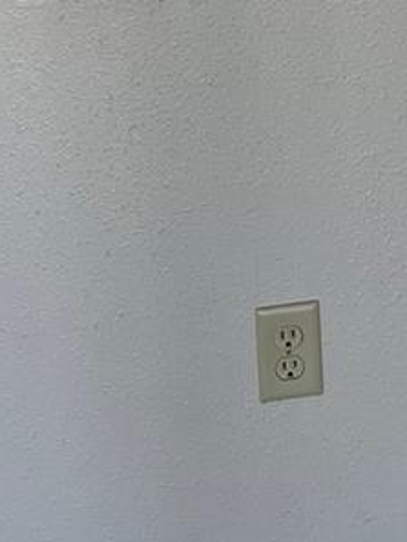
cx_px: 644
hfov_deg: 13.2
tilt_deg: -6.4
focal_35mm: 105
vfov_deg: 16.6
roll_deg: +1.5
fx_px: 1645
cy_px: -336
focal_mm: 5.7
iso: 64
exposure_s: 1/121
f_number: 1.5
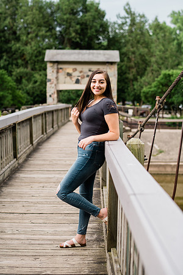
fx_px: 442
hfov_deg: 23.4
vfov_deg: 34.5
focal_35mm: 58
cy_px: 138
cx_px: 92
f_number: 2.8
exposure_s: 1/200
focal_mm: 58
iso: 400
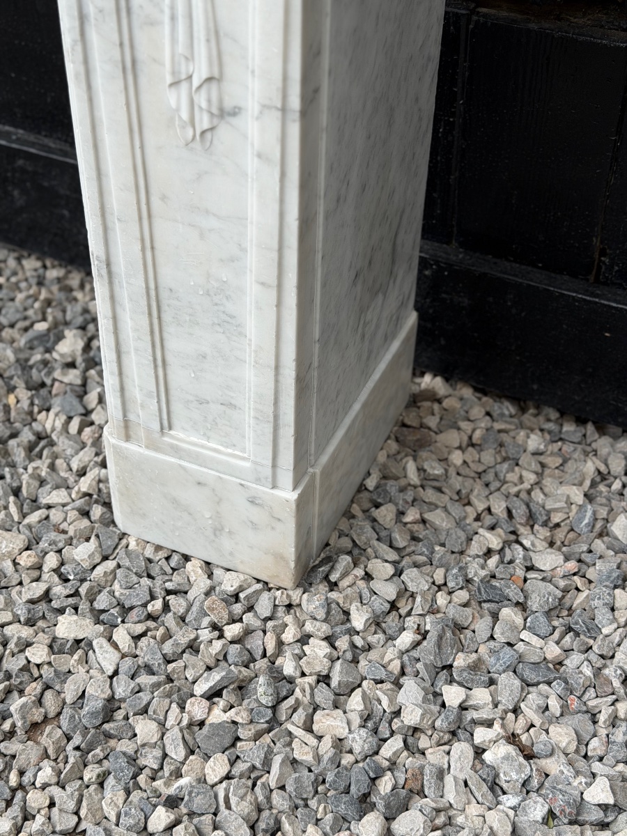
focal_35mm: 48
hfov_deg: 30.3
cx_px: 314
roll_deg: -0.5
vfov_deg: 39.7
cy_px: 418
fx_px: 1159
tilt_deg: -44.7
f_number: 1.78
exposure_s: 1/687
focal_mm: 6.76
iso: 64
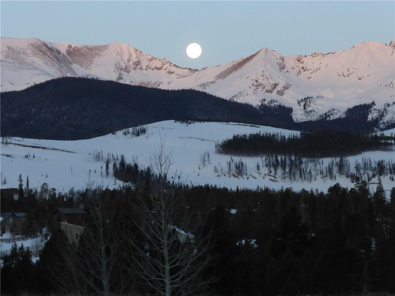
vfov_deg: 10.4
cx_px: 198
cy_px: 148
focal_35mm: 142
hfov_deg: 13.9
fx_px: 1620
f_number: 5.4
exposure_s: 1/80
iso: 320
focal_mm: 23.1
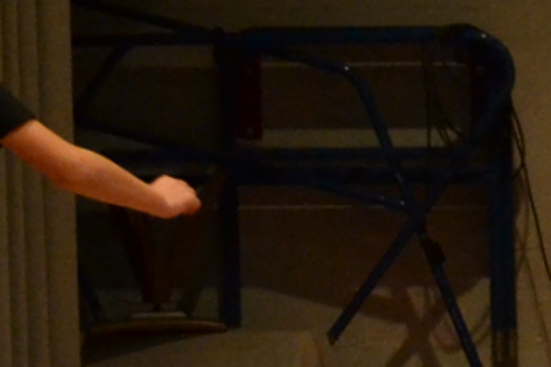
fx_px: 3734
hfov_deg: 7.7
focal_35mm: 244
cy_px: 331
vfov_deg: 5.6
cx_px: 1436
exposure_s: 1/500
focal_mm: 26
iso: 2000
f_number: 4.2
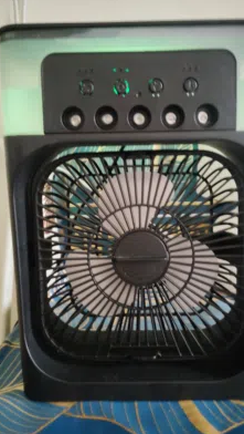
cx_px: 131
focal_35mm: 31
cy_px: 217
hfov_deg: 37.8
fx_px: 356
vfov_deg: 62.6
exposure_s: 1/16.7
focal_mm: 4.22
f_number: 1.8
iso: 2270
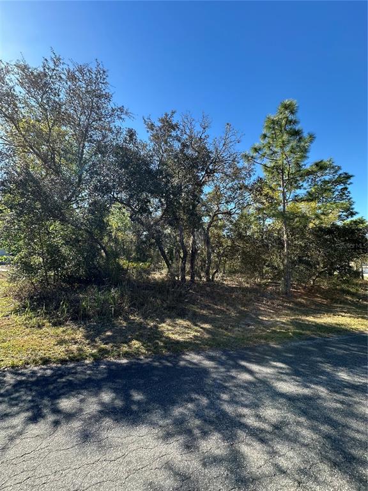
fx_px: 198
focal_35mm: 14
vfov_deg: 102.1
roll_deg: -1.2
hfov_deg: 85.7
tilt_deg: +4.9
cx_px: 184
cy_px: 246
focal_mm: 2.22
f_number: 2.2
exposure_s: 1/473
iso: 40
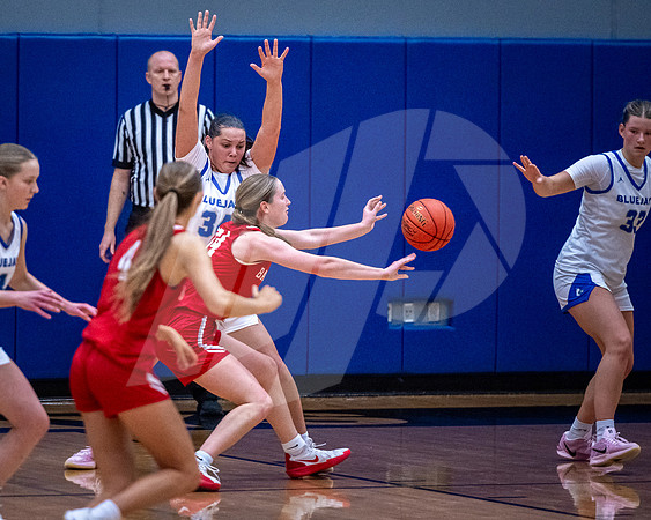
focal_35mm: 320
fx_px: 6159
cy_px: 194
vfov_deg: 4.8
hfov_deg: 6.0
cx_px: 177
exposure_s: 1/1250
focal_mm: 200
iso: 5000
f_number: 2.8
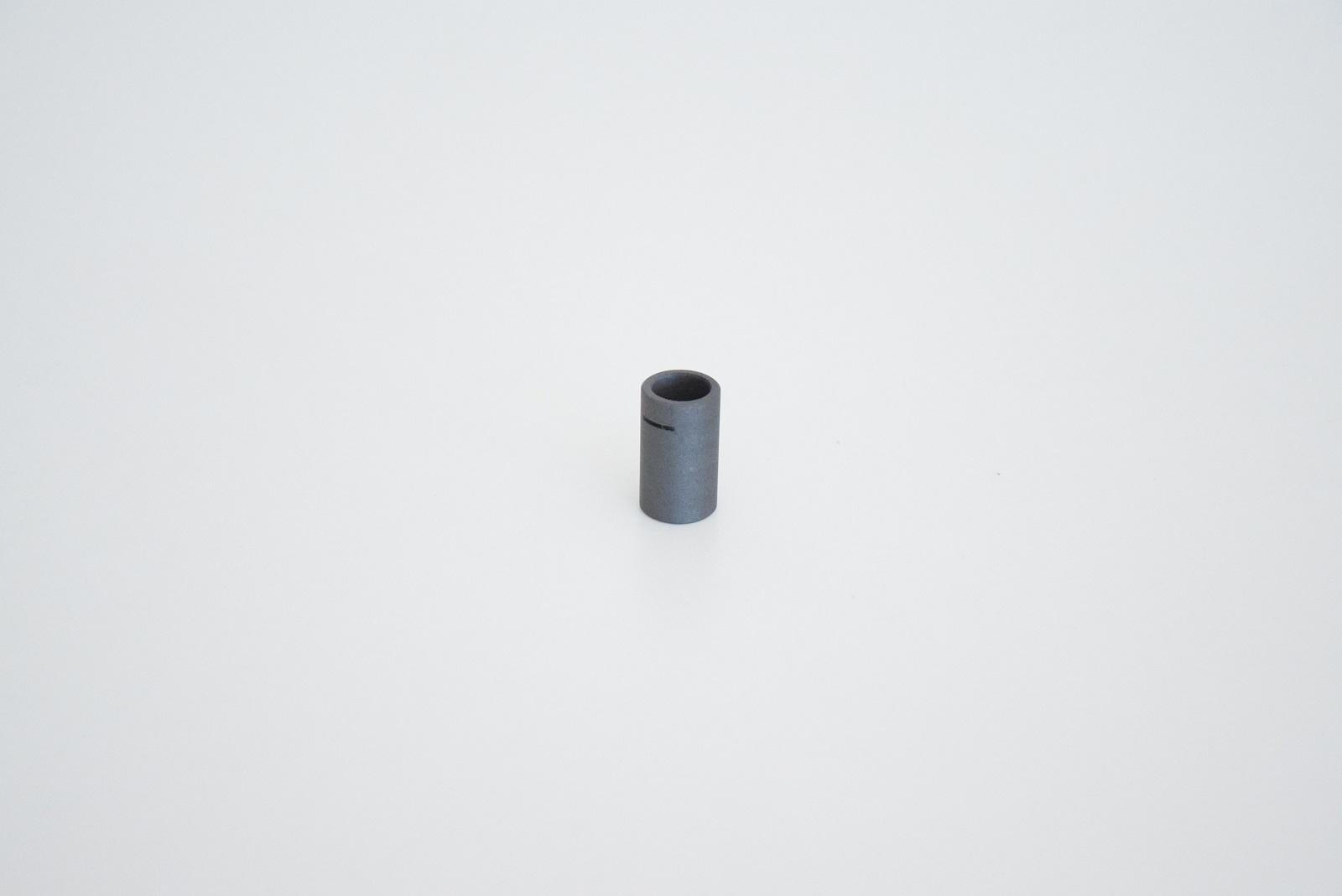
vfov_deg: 19.0
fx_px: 2686
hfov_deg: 28.1
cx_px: 671
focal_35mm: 72
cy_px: 448
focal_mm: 48
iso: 6400
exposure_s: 1/320
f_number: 4.8
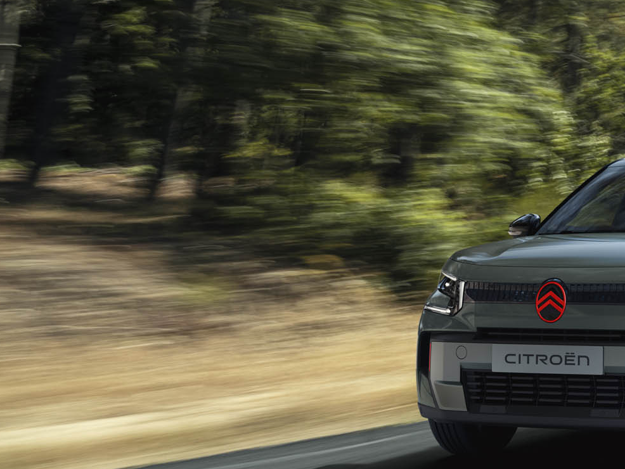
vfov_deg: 20.1
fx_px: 1318
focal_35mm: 73
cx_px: 868
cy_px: 164
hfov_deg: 22.9
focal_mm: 32
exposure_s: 1/30
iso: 200
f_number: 18
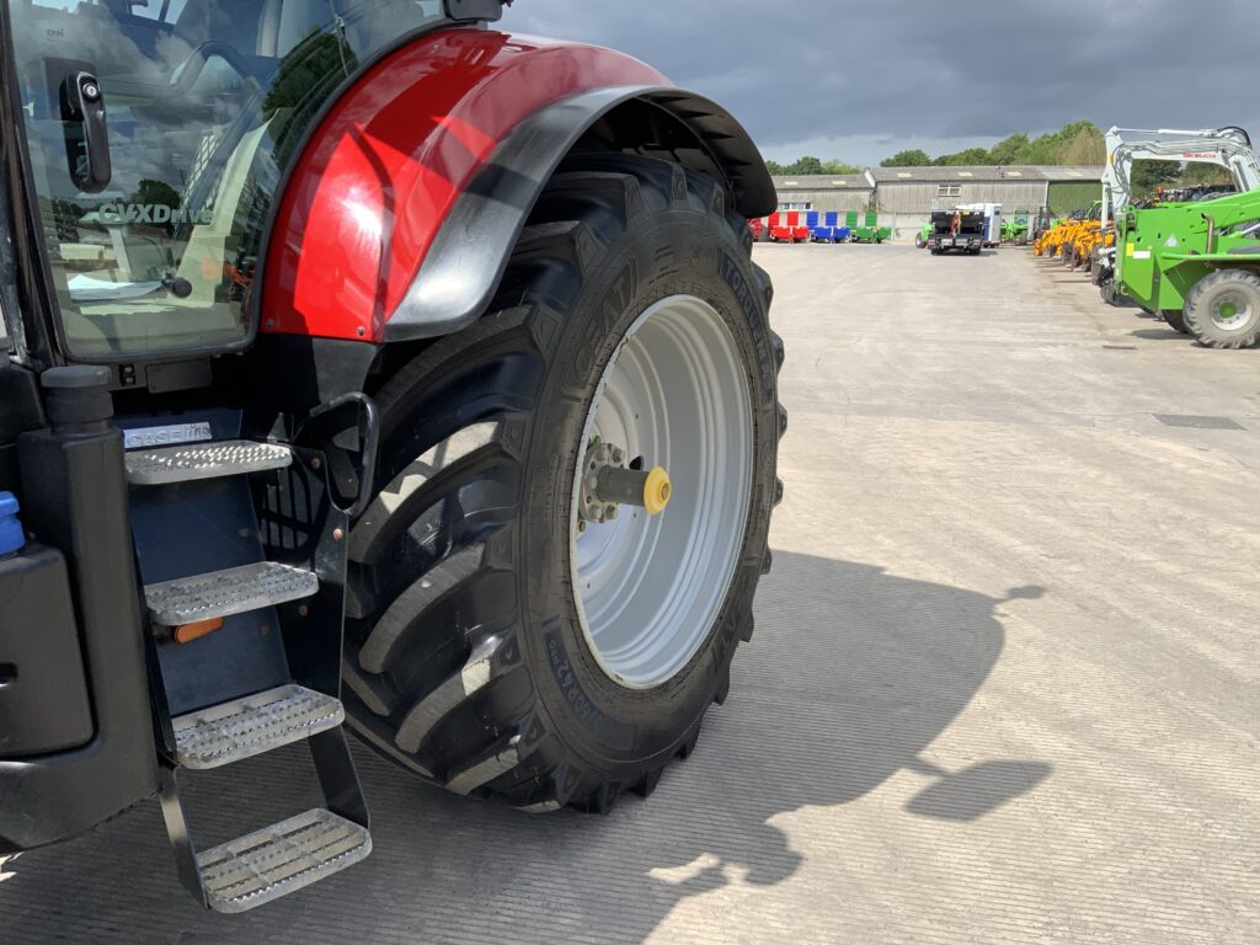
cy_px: 472
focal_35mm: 29
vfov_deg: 48.2
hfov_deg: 61.7
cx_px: 630
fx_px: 1056
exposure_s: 1/1490
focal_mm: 3
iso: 16
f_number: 1.8
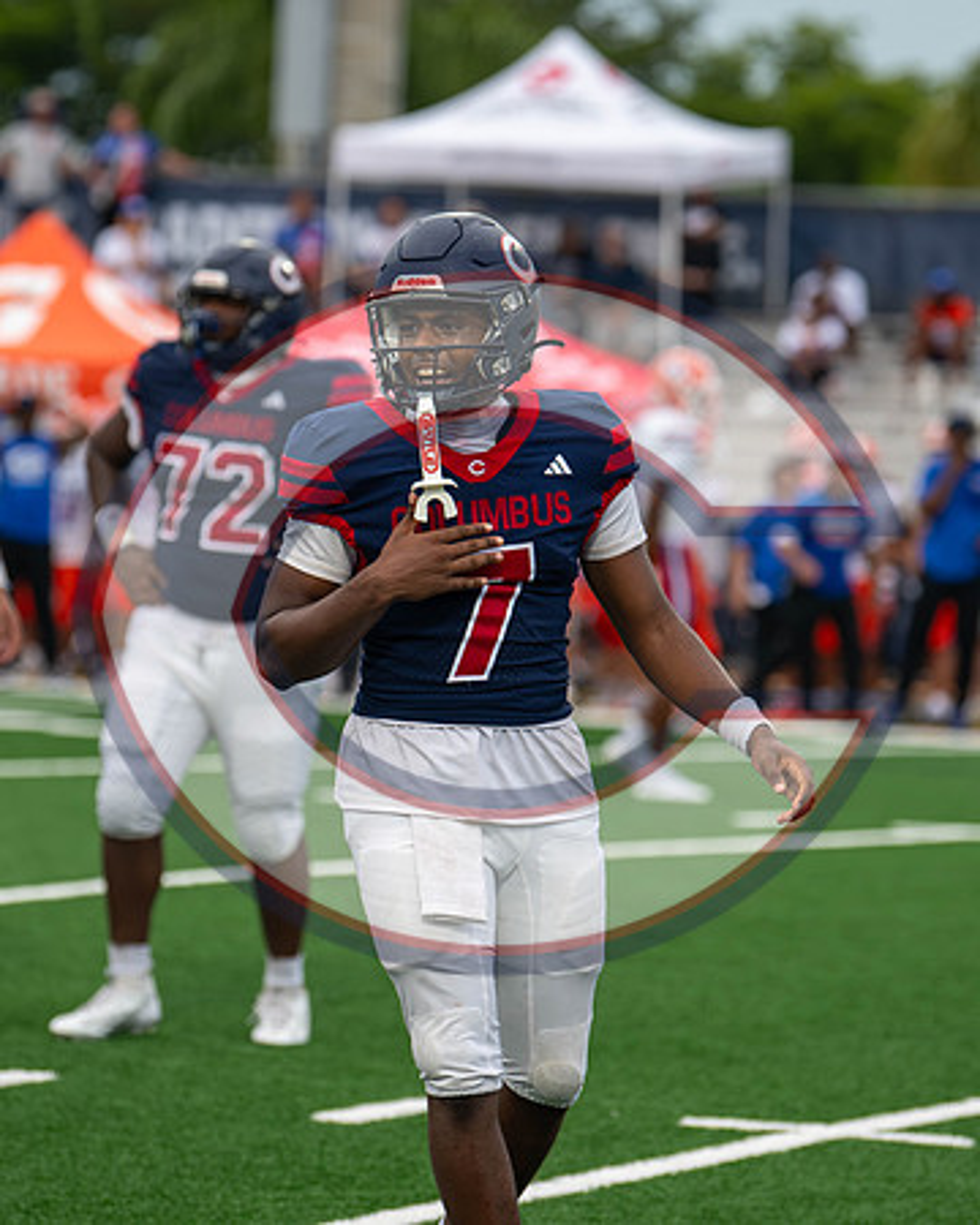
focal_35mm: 243
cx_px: 438
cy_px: 520
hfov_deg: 6.4
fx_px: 8799
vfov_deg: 8.0
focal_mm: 135
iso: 450
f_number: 2.8
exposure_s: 1/1000
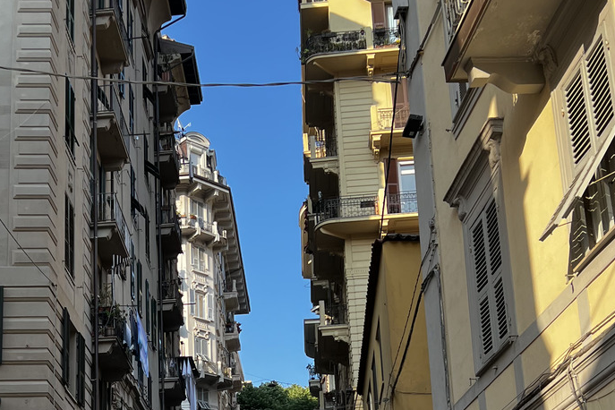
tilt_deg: +16.7
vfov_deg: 20.9
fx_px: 1076
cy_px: 399
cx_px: 195
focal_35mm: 63
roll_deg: +1.6
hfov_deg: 31.6
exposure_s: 1/1100
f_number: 1.5
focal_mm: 5.7
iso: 50
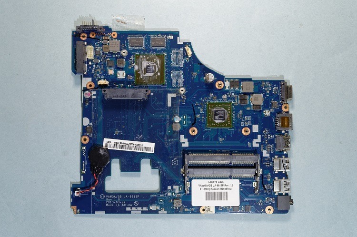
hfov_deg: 49.6
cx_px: 178
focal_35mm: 39
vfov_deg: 34.1
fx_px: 386
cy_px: 118
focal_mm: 26
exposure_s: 1/5
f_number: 8
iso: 100
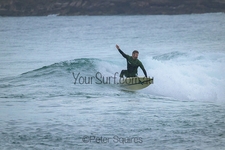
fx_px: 3876
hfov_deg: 3.3
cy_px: 75
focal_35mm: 620
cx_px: 112
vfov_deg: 2.2
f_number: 11
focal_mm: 620
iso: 2800
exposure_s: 1/1250
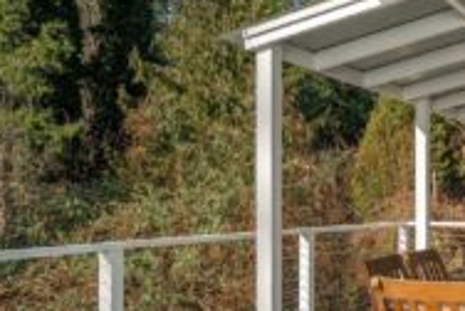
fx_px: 660
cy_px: 199
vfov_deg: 26.5
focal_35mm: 51
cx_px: 480
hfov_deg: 34.7
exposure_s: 1/200
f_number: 6.7
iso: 100
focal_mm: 24
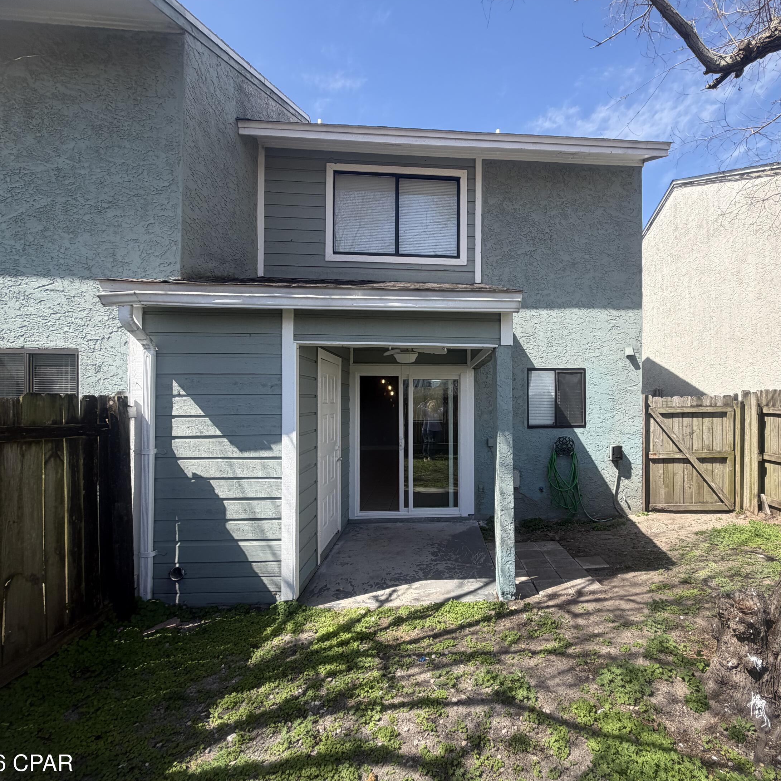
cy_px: 398
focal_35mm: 17
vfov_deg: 84.0
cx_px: 474
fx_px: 434
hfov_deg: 82.8
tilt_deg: +1.1
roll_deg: -0.3
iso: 40
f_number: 2.2
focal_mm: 2.22
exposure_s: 1/751
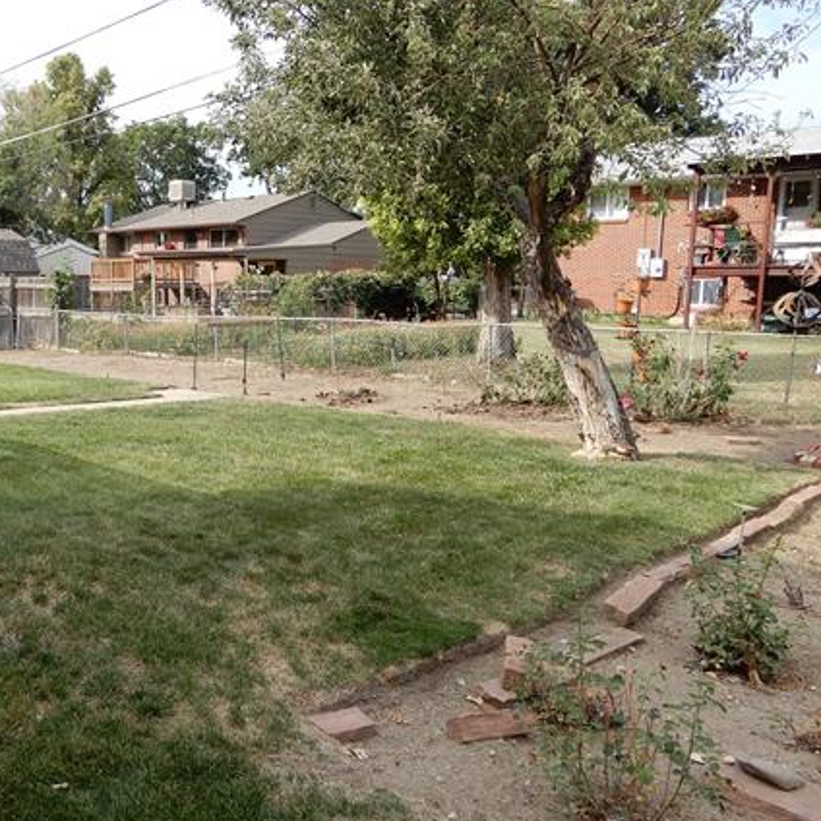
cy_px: 412
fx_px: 859
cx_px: 236
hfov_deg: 49.6
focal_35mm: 32
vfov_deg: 51.1
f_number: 3.4
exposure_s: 1/250
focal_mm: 4.3
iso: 80
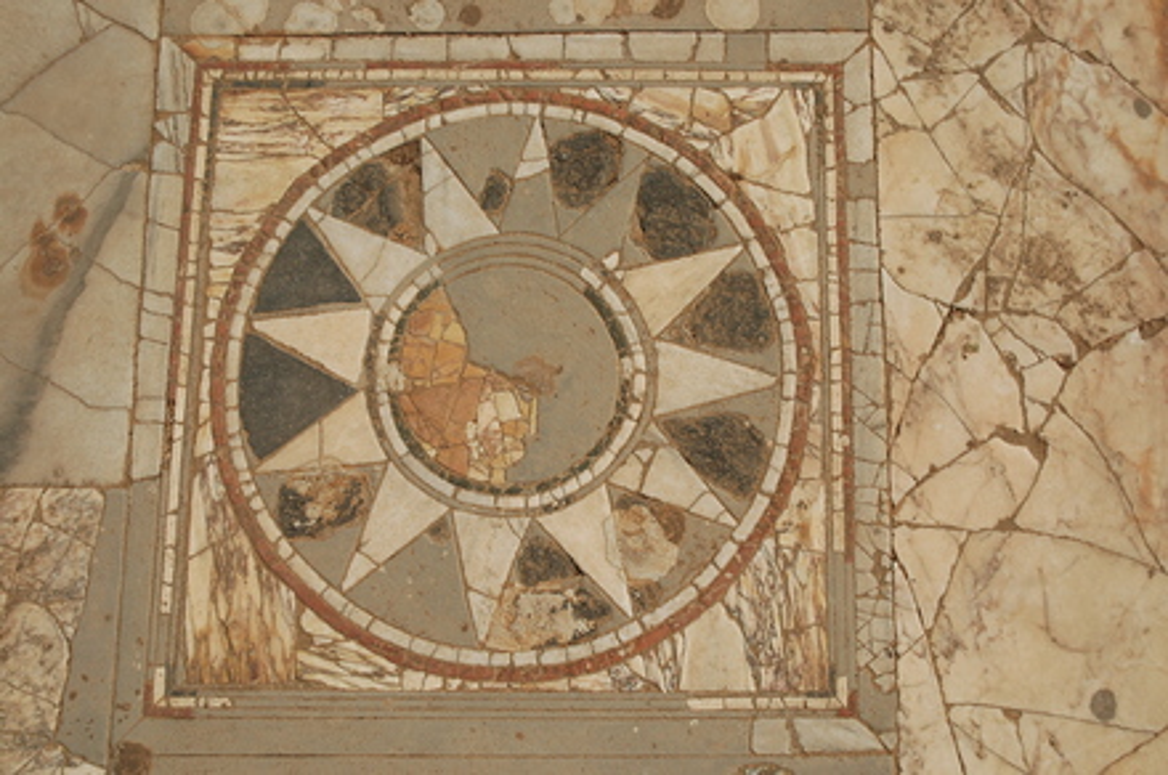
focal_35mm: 38
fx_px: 1215
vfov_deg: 35.4
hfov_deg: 51.3
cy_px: 388
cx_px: 584
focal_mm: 25
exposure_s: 1/1000
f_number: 9
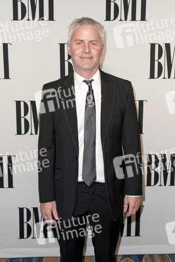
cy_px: 131
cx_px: 88
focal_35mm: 32
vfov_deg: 58.7
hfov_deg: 41.1
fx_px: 233
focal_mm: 32
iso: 500
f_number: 4
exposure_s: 1/400
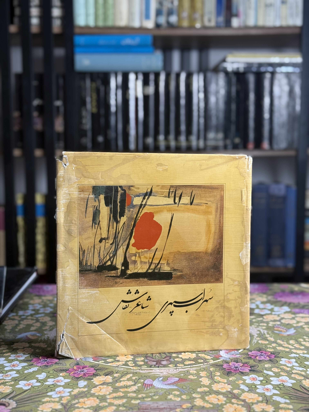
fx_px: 571
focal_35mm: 48
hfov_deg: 30.3
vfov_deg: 39.7
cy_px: 206
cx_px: 154
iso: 80
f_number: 1.78
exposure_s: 1/100
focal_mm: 6.76
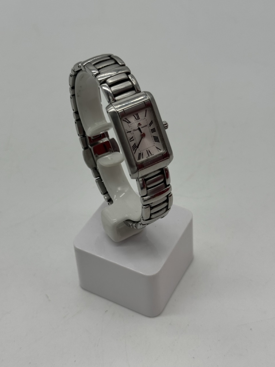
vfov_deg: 39.7
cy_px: 184
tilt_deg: -42.4
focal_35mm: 48
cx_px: 138
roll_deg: +3.9
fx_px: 508
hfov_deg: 30.3
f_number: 1.78
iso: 64
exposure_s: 1/832
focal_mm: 6.76
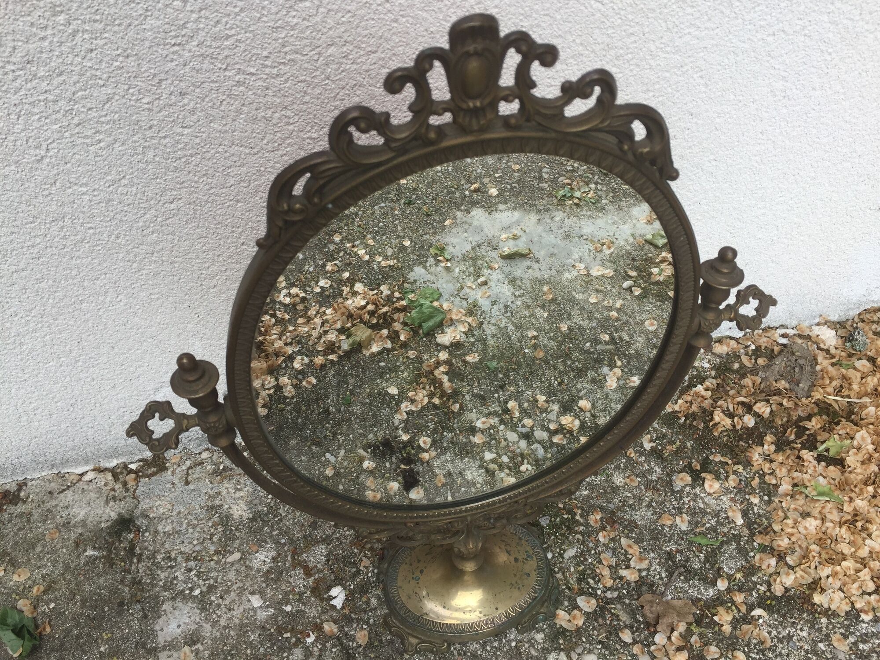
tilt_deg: -51.6
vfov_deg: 48.2
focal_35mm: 29
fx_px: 737
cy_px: 330
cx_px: 440
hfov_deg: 61.7
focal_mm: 4.15
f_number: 2.2
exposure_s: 1/280
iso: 32
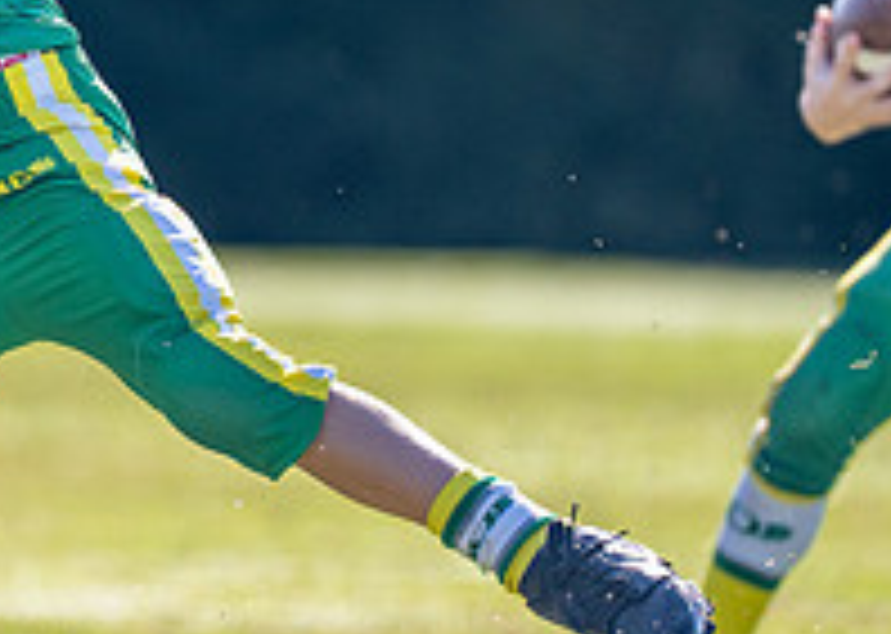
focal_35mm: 745
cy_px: 31
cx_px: 2
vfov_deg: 1.9
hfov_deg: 2.7
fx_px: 18833
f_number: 2.8
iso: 250
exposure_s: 1/2500
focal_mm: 200
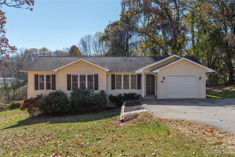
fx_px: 189
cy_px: 78
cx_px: 118
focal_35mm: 29
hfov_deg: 63.7
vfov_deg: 45.0
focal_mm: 29
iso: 320
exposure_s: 1/800
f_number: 7.1
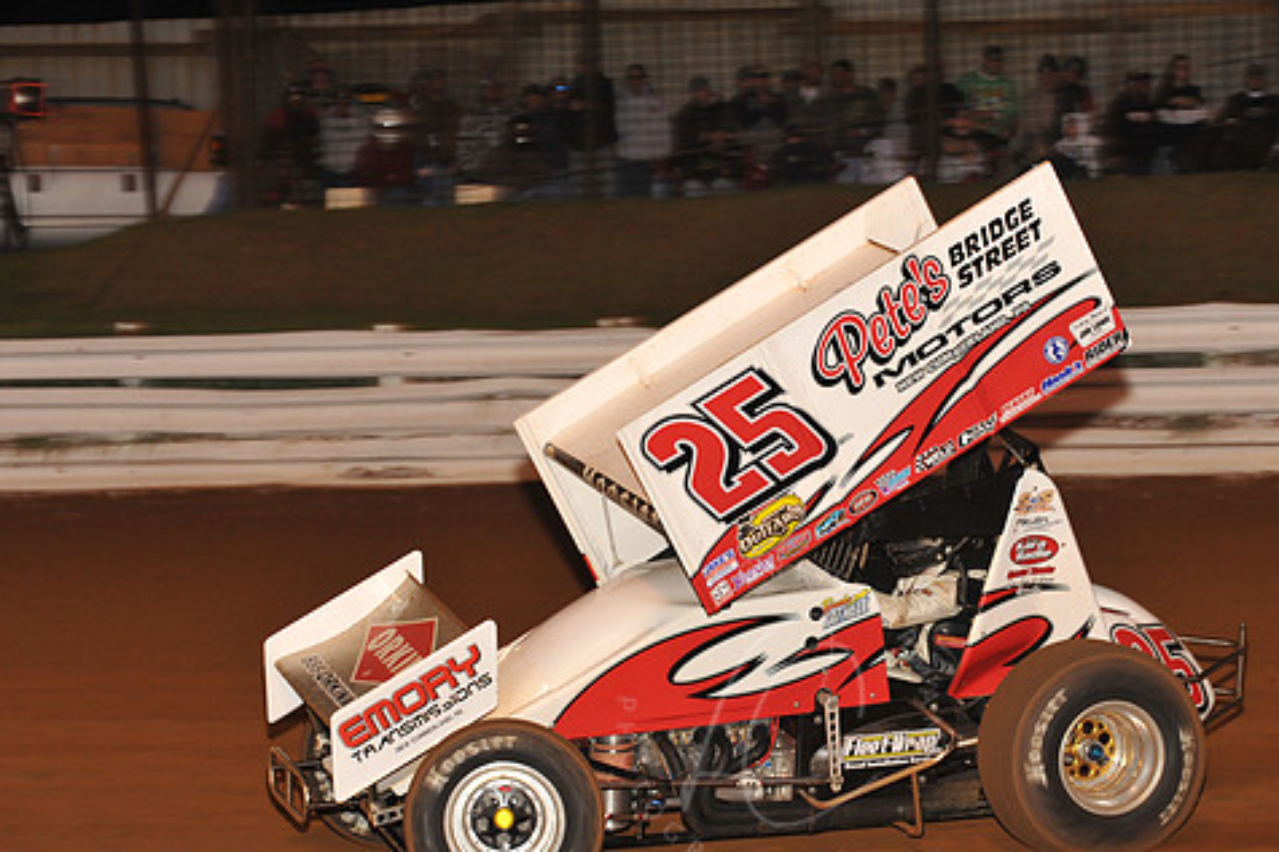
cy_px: 473
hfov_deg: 16.0
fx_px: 4546
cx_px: 777
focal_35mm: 128
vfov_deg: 10.7
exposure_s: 1/320
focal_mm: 105
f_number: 6.3
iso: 1250
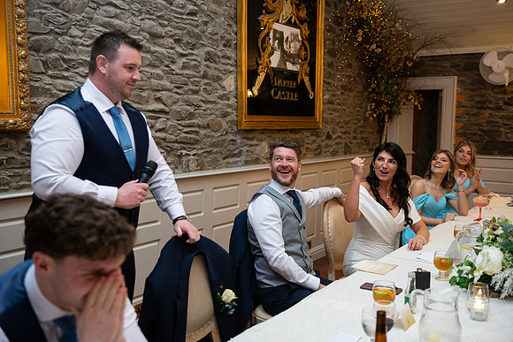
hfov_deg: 50.7
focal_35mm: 38
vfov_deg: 35.1
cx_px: 256
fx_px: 542
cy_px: 171
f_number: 3.5
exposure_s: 1/160
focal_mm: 38
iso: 800
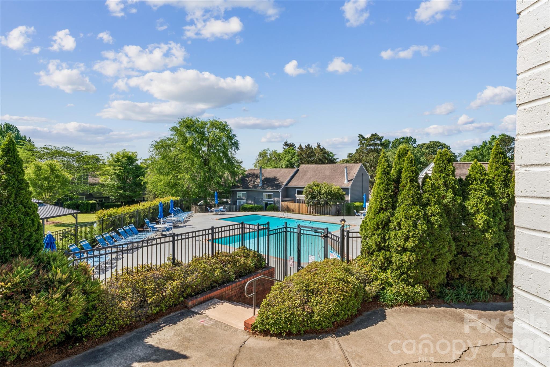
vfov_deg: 66.2
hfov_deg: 88.7
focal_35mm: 18
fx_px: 281
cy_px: 184
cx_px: 275
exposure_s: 1/30
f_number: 22
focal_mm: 18.4
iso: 100
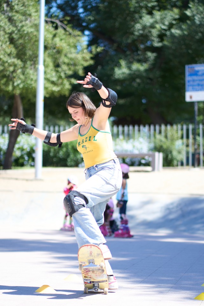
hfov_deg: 13.4
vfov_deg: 20.0
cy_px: 171
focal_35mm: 102
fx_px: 867
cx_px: 107
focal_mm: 85
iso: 100
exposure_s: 1/1250
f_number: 1.8
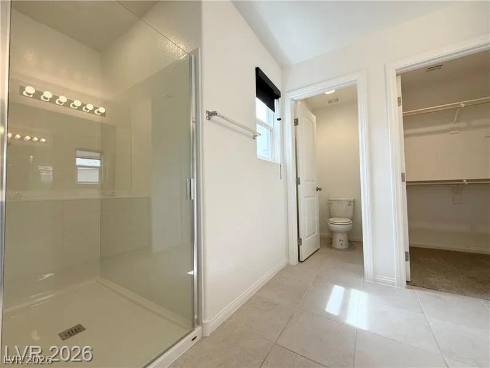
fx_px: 198
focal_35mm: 14
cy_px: 184
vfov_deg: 85.7
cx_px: 245
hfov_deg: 102.1
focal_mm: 2.22
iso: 80
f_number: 2.2
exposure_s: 1/120
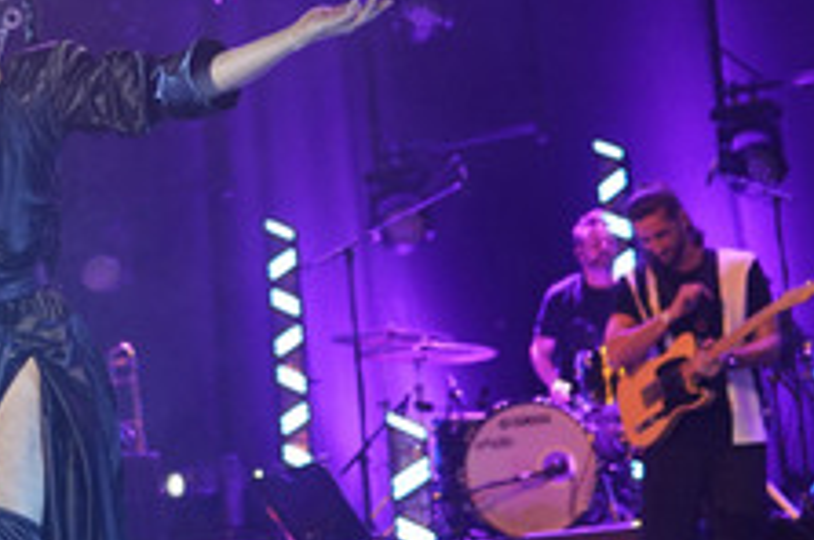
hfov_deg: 21.6
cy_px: 248
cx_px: 9
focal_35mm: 91
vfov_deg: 15.0
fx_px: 2055
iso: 1250
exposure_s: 1/500
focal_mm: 30
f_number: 1.4
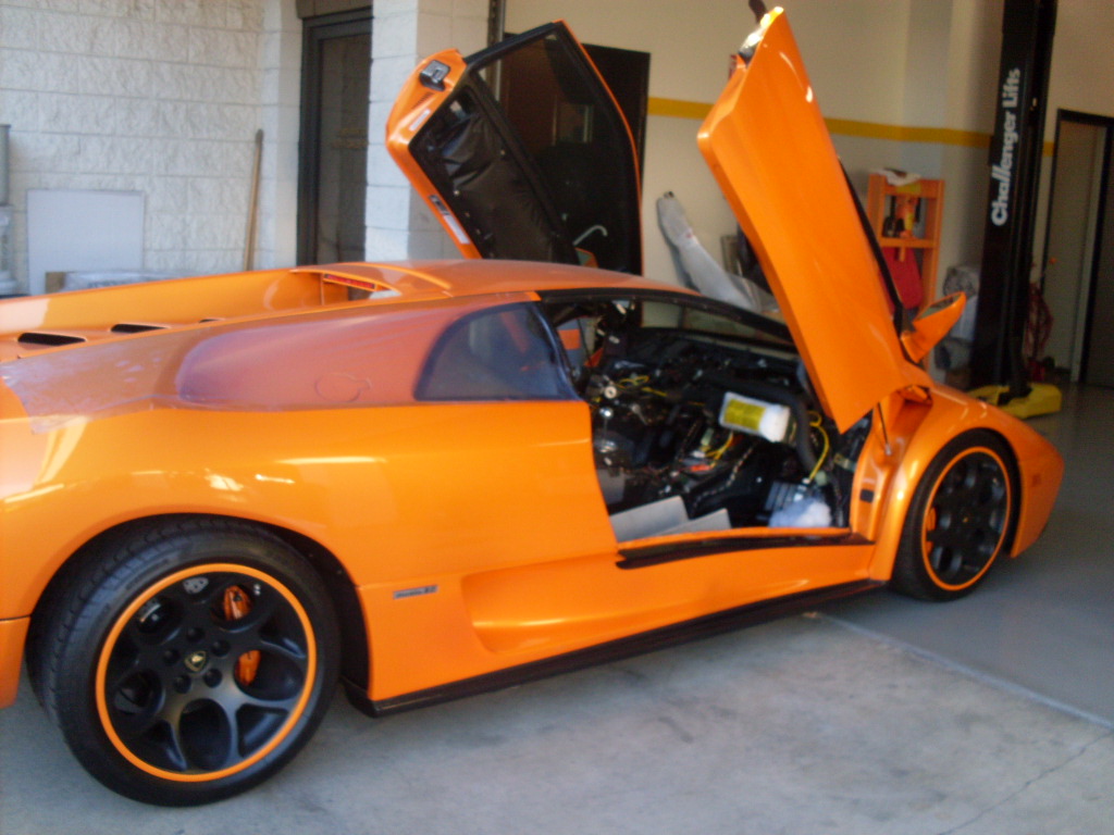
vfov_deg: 37.7
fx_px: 1223
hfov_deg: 49.0
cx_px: 557
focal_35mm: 38
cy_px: 418
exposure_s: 1/60
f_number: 2.8
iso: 100
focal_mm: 6.3
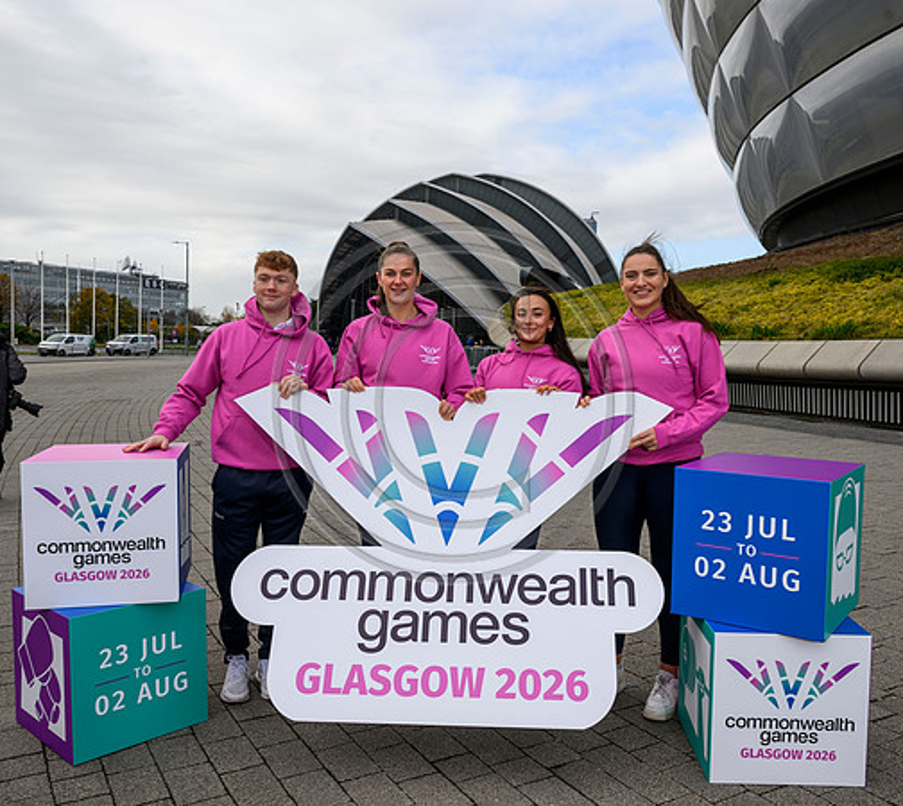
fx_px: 907
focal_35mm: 32
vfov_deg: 47.9
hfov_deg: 52.9
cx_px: 465
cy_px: 403
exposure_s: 1/160
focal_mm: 27
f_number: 8
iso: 125
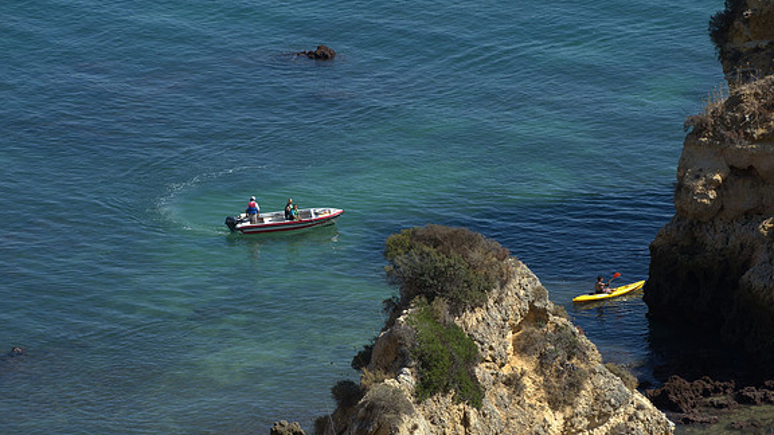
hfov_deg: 11.3
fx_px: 3899
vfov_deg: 6.4
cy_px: 254
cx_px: 388
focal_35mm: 190
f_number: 8
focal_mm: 180
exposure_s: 1/250
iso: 200
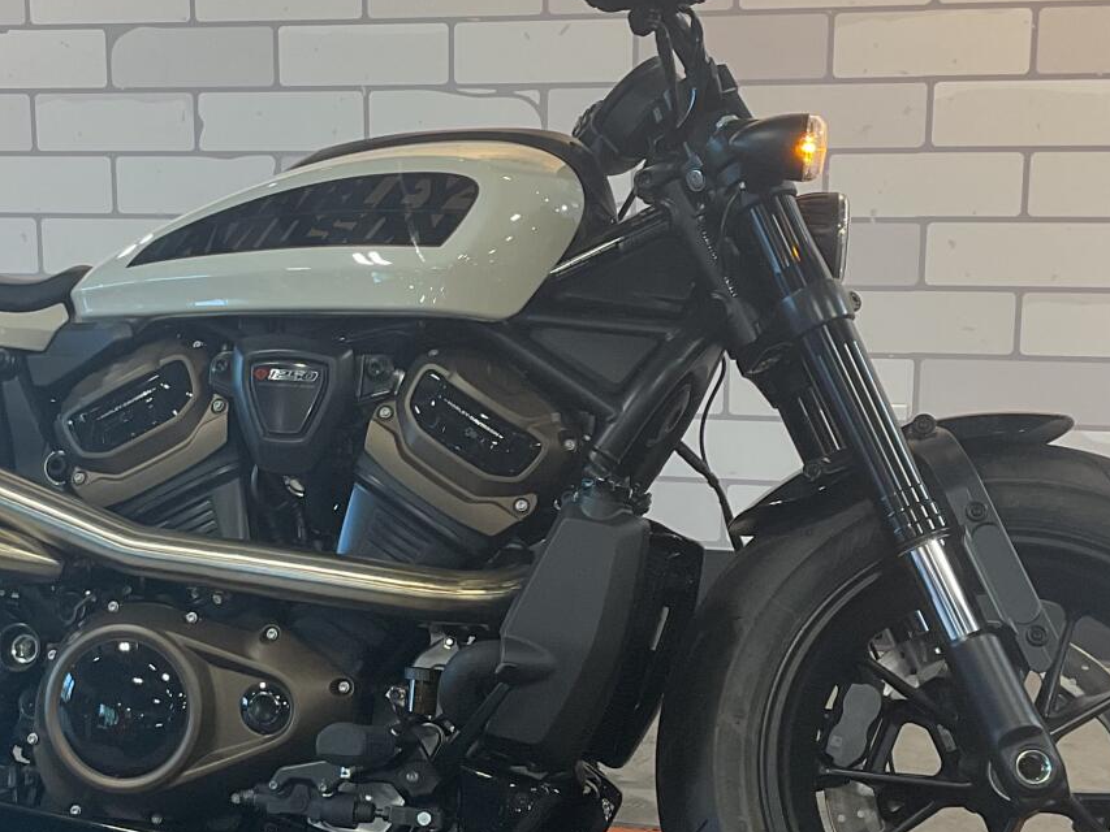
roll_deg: +2.5
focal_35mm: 68
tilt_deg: -12.7
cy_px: 503
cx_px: 363
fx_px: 2181
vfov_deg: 21.6
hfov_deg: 28.4
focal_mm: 3
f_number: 1.8
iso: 40
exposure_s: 1/50
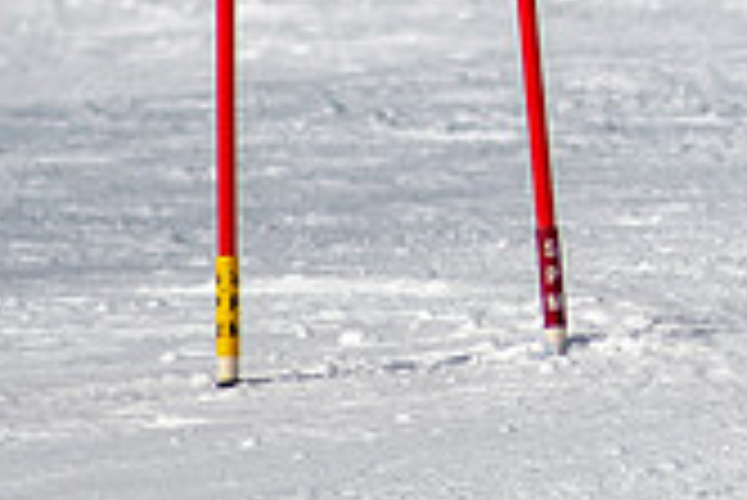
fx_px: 53414
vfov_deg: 0.5
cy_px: -152
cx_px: 1318
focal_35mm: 2572
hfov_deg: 0.8
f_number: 2.8
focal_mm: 300
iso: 100
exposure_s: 1/6400
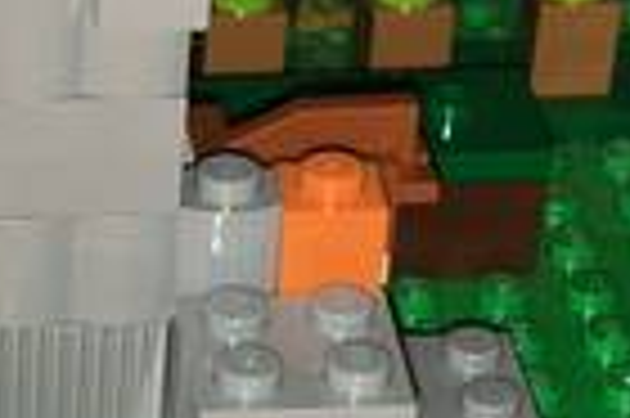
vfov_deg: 6.9
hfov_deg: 10.3
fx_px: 3391
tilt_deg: -37.9
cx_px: -284
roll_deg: +1.9
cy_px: 681
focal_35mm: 194
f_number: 2.2
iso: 25
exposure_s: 1/50
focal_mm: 4.15
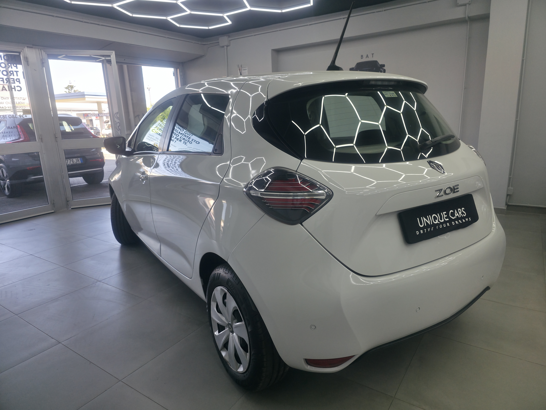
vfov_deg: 58.9
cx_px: 273
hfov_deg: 73.9
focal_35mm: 23
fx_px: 363
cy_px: 205
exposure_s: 1/359
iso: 50
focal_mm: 6.3
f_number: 1.7
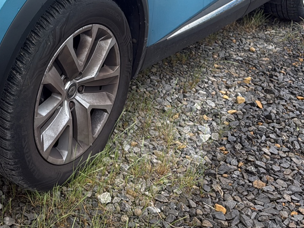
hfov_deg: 29.8
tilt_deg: -15.6
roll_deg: -2.3
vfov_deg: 23.2
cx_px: -8
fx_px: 527
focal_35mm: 60
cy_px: -10
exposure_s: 1/2141
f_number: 1.78
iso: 80
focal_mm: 6.76
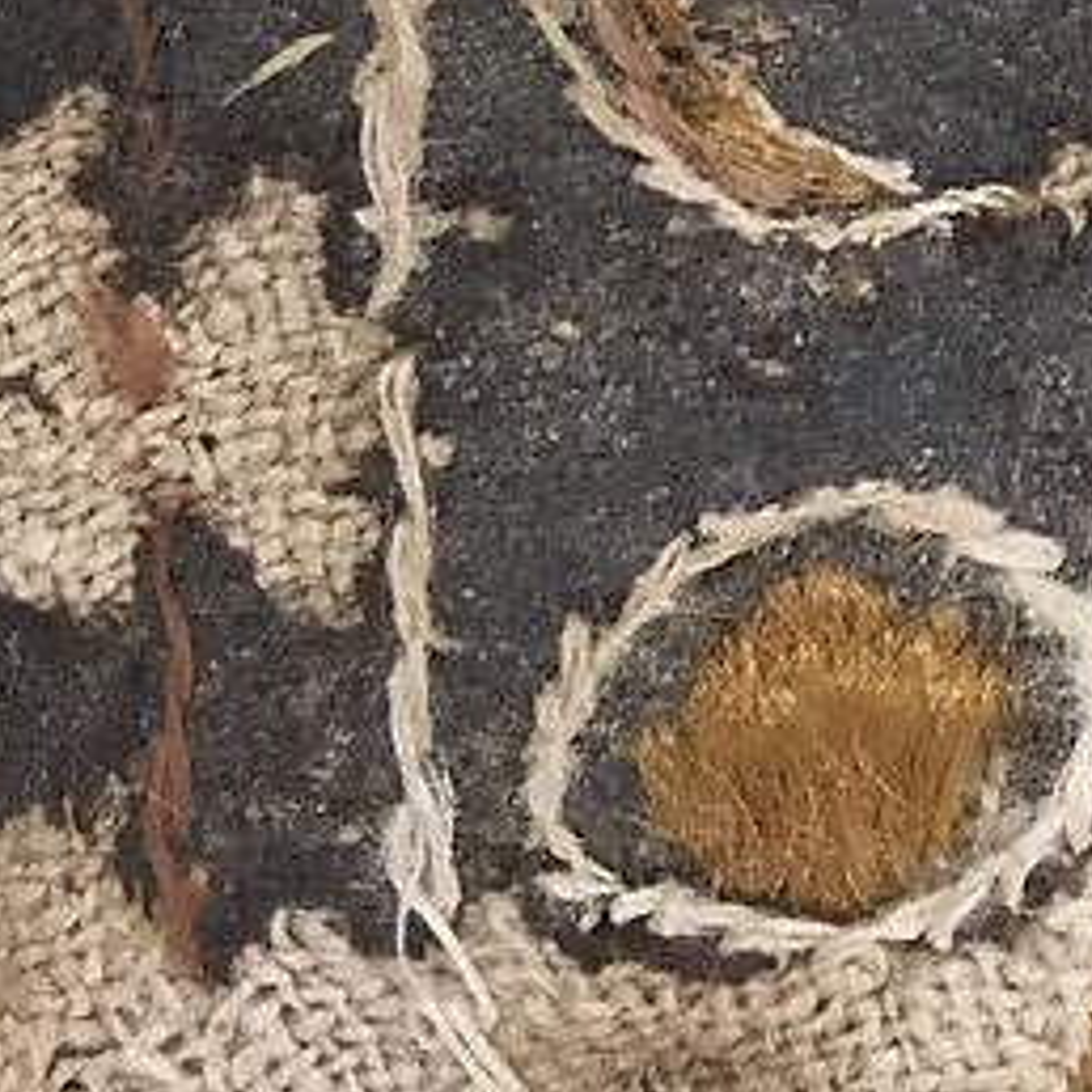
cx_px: 1350
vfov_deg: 13.6
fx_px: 4247
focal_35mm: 119
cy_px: -626
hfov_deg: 14.2
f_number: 2.2
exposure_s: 1/30
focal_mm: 4.15
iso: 125
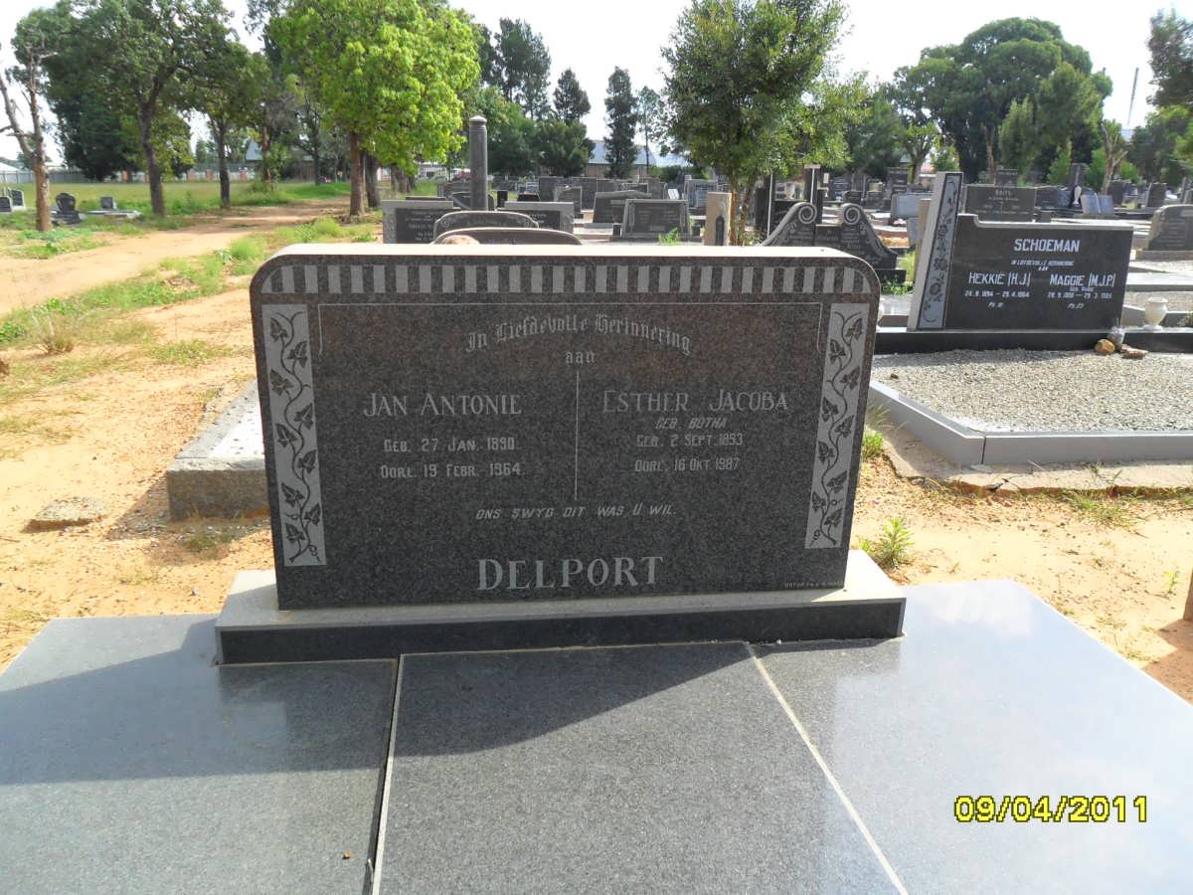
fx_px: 931
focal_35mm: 27
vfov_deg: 51.4
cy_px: 448
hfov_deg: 65.3
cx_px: 596
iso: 100
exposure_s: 1/350
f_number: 3.5
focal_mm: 4.9
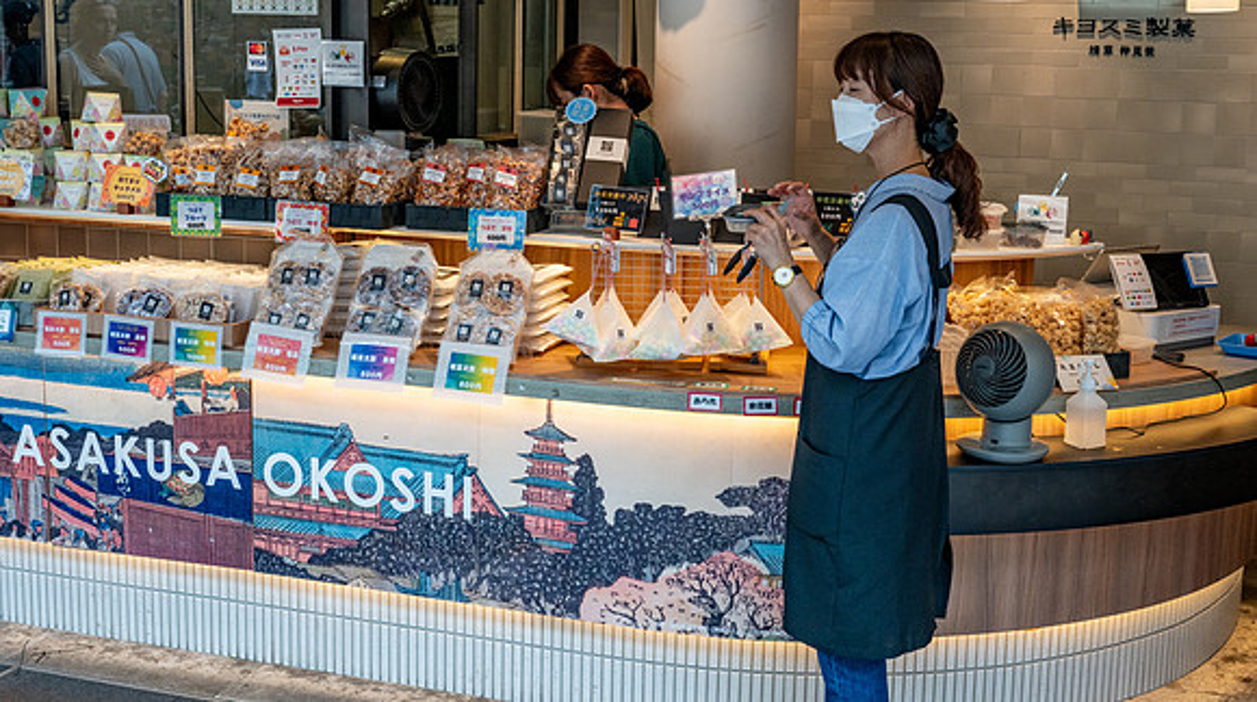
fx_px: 1561
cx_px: 659
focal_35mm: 47
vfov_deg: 25.3
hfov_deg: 43.8
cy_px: 288
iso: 720
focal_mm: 42
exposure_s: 1/320
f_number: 8
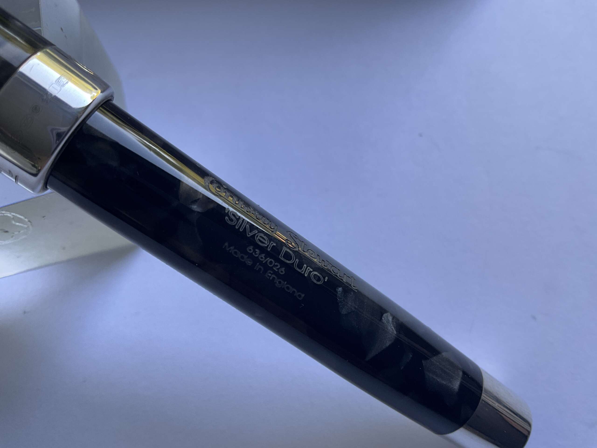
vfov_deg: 48.2
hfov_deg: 61.7
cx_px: 298
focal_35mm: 29
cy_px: 224
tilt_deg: -69.3
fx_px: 500
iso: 50
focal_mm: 3
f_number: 1.8
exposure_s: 1/122
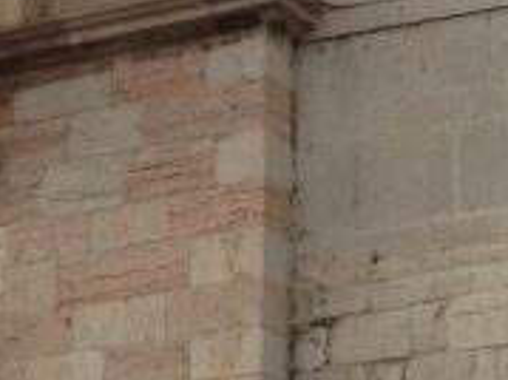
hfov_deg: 10.5
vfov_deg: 7.8
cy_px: 68
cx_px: 128
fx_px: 2772
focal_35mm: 189
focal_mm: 4.12
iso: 50
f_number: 2.4
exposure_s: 1/661
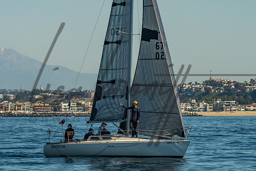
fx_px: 2664
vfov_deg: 3.7
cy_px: 82
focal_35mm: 374
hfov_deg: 5.5
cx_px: 77
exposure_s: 1/250
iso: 160
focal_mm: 200
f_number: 10
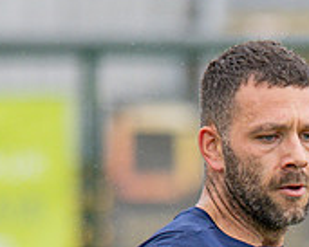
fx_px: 8309
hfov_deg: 2.1
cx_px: 311
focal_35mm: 908
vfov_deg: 1.7
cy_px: 318
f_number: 1.8
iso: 400
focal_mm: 135
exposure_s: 1/2500
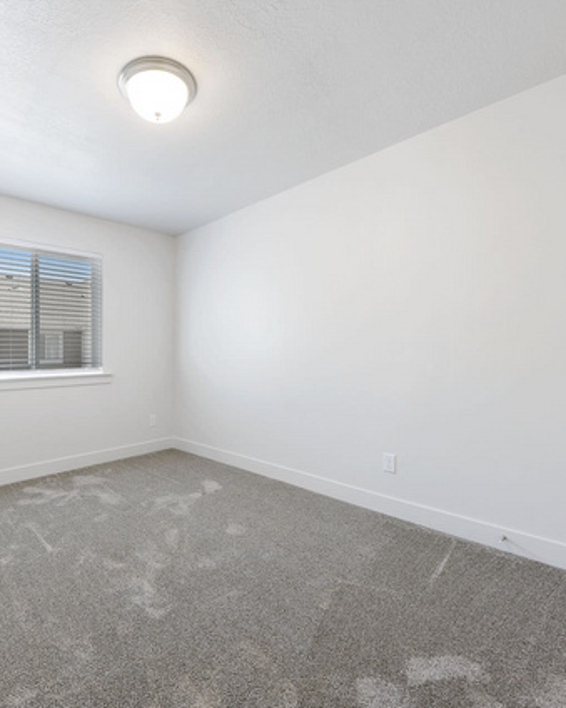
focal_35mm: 17
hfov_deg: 75.5
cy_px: 355
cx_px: 209
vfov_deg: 89.7
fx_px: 356
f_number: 8
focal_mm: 12
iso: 100
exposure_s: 1/4
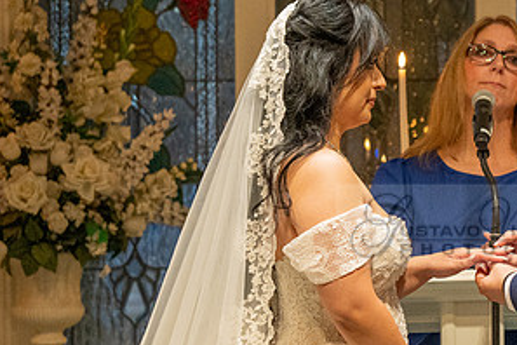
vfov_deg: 4.5
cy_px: 259
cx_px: 497
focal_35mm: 303
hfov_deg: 6.8
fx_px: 4351
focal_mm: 120
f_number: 4
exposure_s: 1/200
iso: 2500
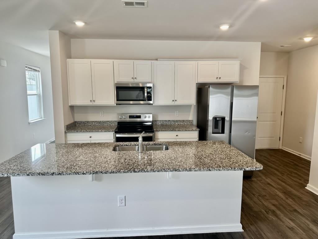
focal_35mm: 24
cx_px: 159
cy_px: 120
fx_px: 220
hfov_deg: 71.6
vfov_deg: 56.8
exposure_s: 1/120
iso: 100
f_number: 1.78
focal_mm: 6.86
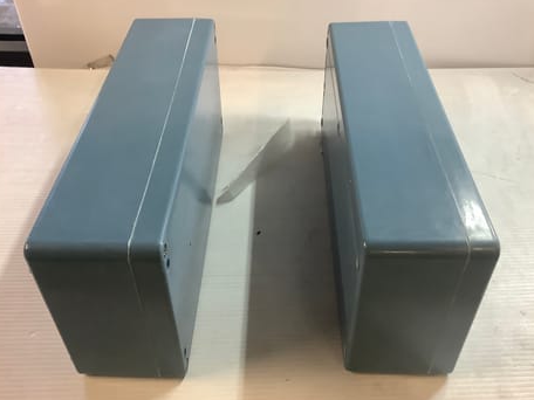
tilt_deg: -41.1
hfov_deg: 53.9
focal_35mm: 34
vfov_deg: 41.8
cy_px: 194
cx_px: 279
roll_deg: +1.6
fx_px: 524
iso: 200
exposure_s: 1/50
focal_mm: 3.3
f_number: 2.4
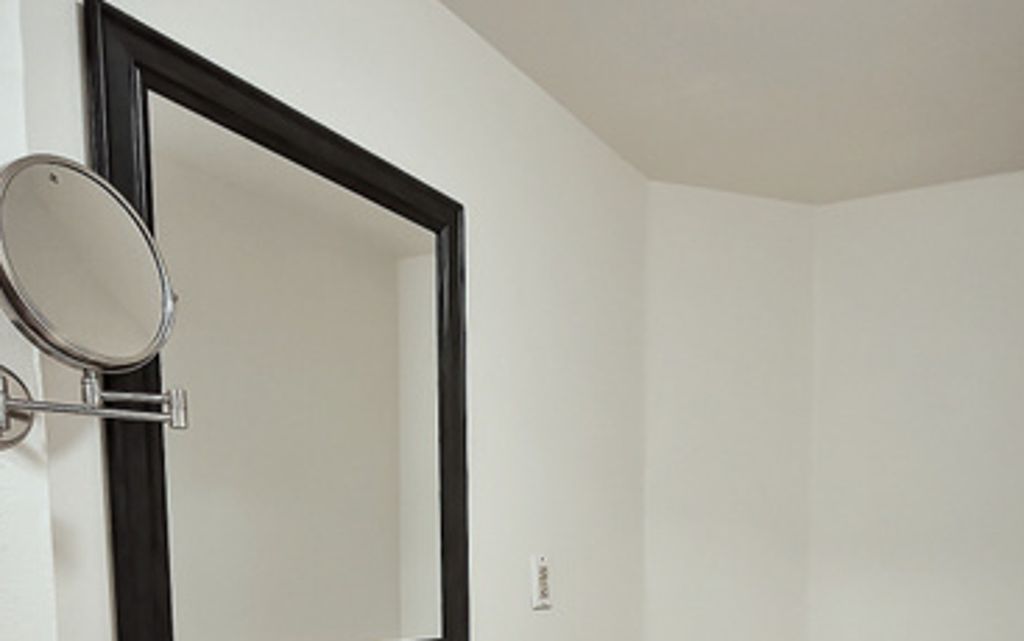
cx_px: 706
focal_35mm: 24
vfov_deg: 43.6
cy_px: 644
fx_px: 670
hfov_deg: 71.9
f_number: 2.2
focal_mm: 2.2
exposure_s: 1/2
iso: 800
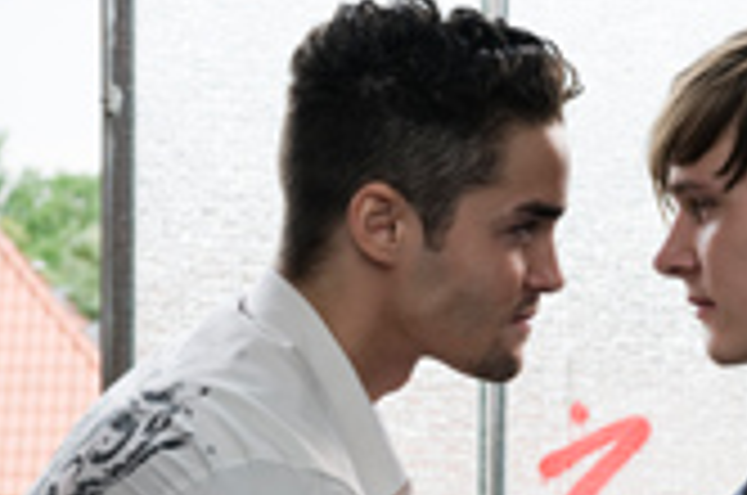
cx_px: 621
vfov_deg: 9.7
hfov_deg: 14.6
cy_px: 392
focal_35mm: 140
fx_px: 2899
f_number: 8
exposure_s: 1/250
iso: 400
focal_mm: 58
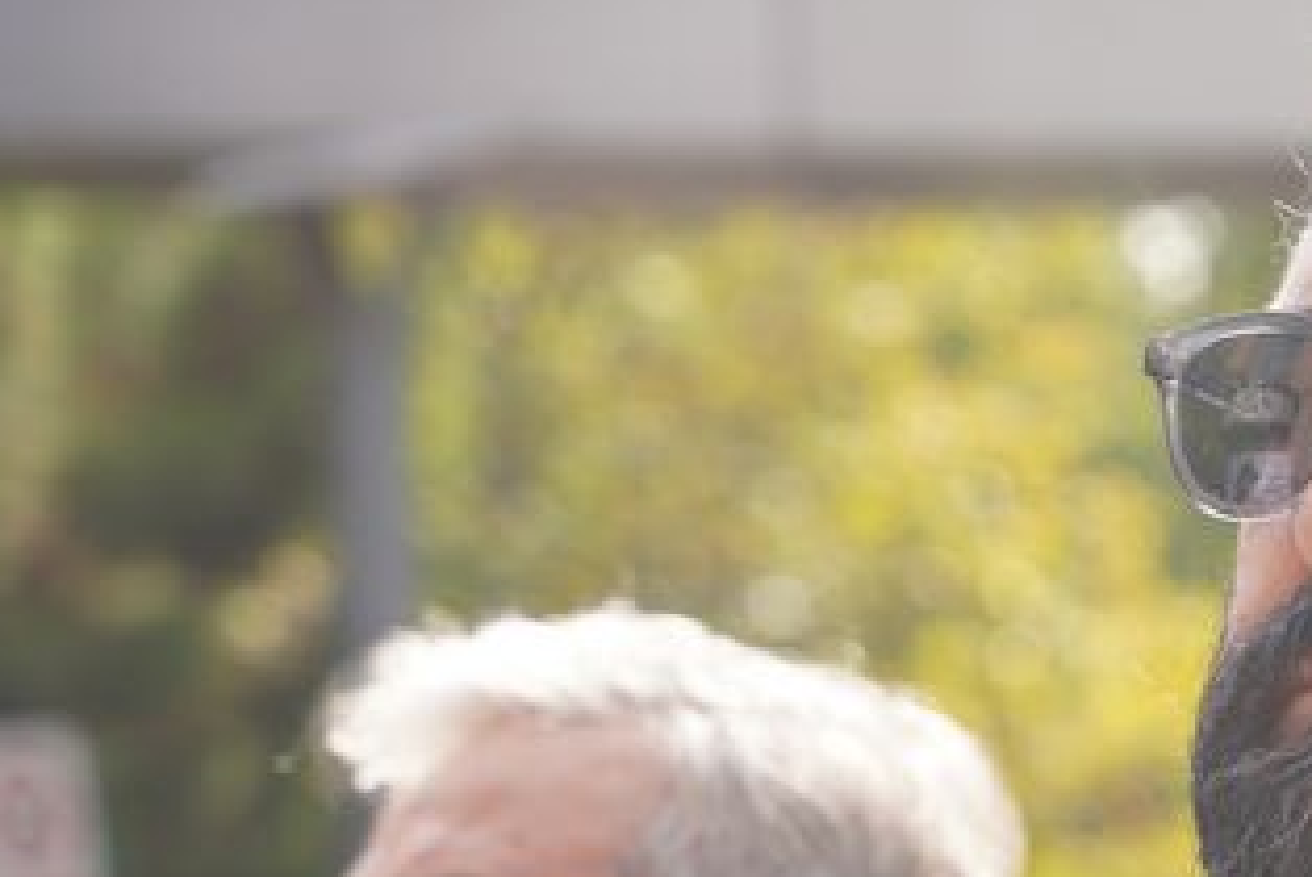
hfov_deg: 8.8
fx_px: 8317
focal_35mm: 228
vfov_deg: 6.0
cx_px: 2106
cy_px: 1205
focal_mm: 70
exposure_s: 1/160
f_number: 4
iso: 100
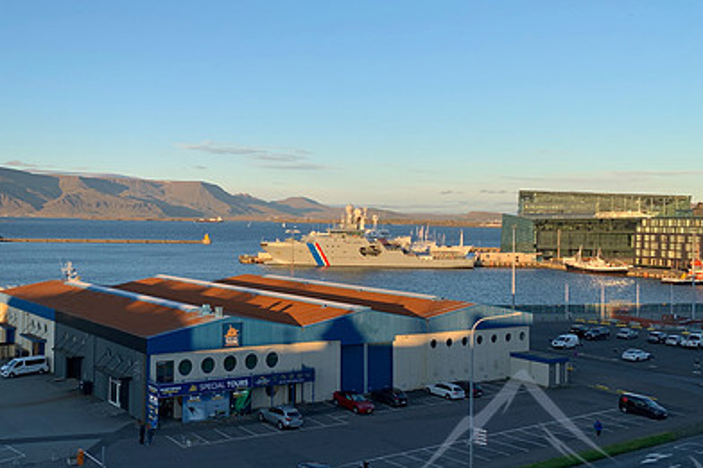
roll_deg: +0.4
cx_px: 204
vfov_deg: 33.4
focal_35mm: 40
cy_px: 220
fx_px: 781
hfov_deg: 47.2
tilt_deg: +1.1
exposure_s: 1/856
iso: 25
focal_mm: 4.25
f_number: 1.8
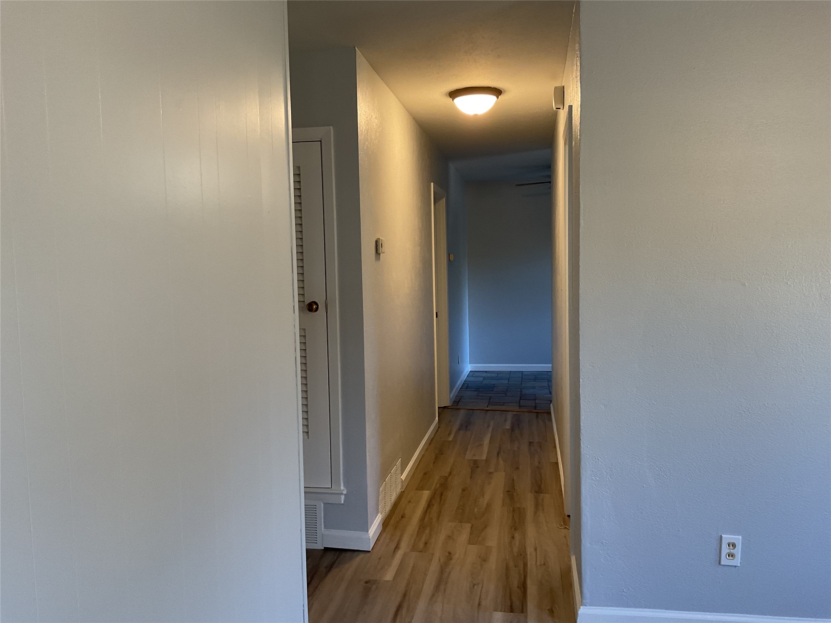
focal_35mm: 29
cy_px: 312
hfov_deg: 61.7
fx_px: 696
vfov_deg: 48.2
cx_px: 416
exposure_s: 1/60
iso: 80
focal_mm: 3
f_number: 1.8
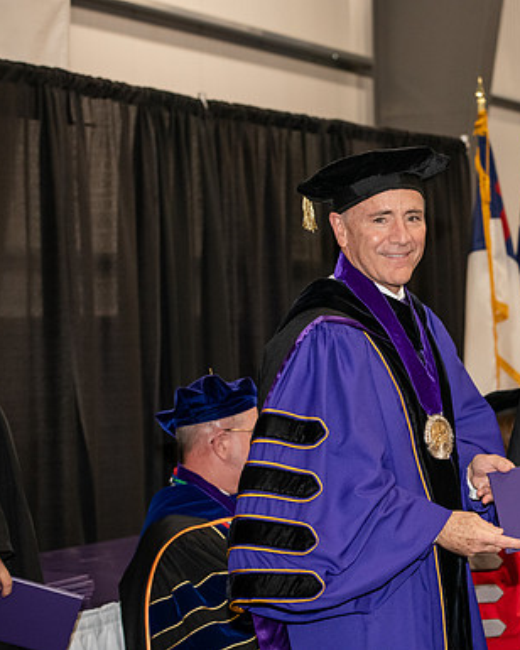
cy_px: 325
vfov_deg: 19.4
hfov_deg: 15.3
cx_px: 479
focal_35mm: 99
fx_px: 1905
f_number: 5
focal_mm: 70
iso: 2500
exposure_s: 1/200
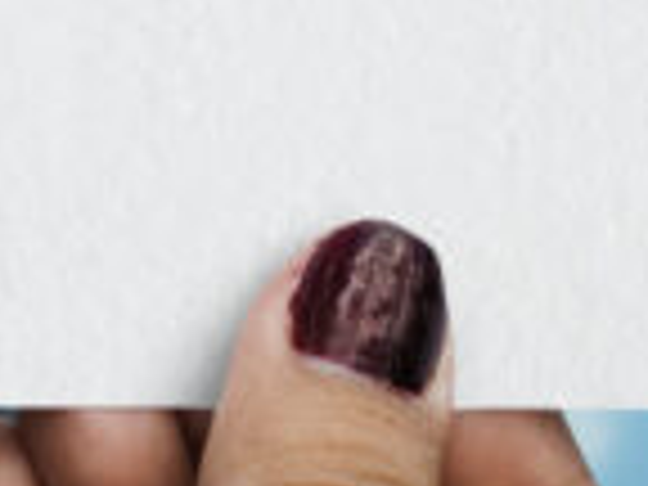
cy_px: -340
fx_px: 7151
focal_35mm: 382
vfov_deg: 3.9
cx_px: 104
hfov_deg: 5.2
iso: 200
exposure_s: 1/125
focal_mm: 56
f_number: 8
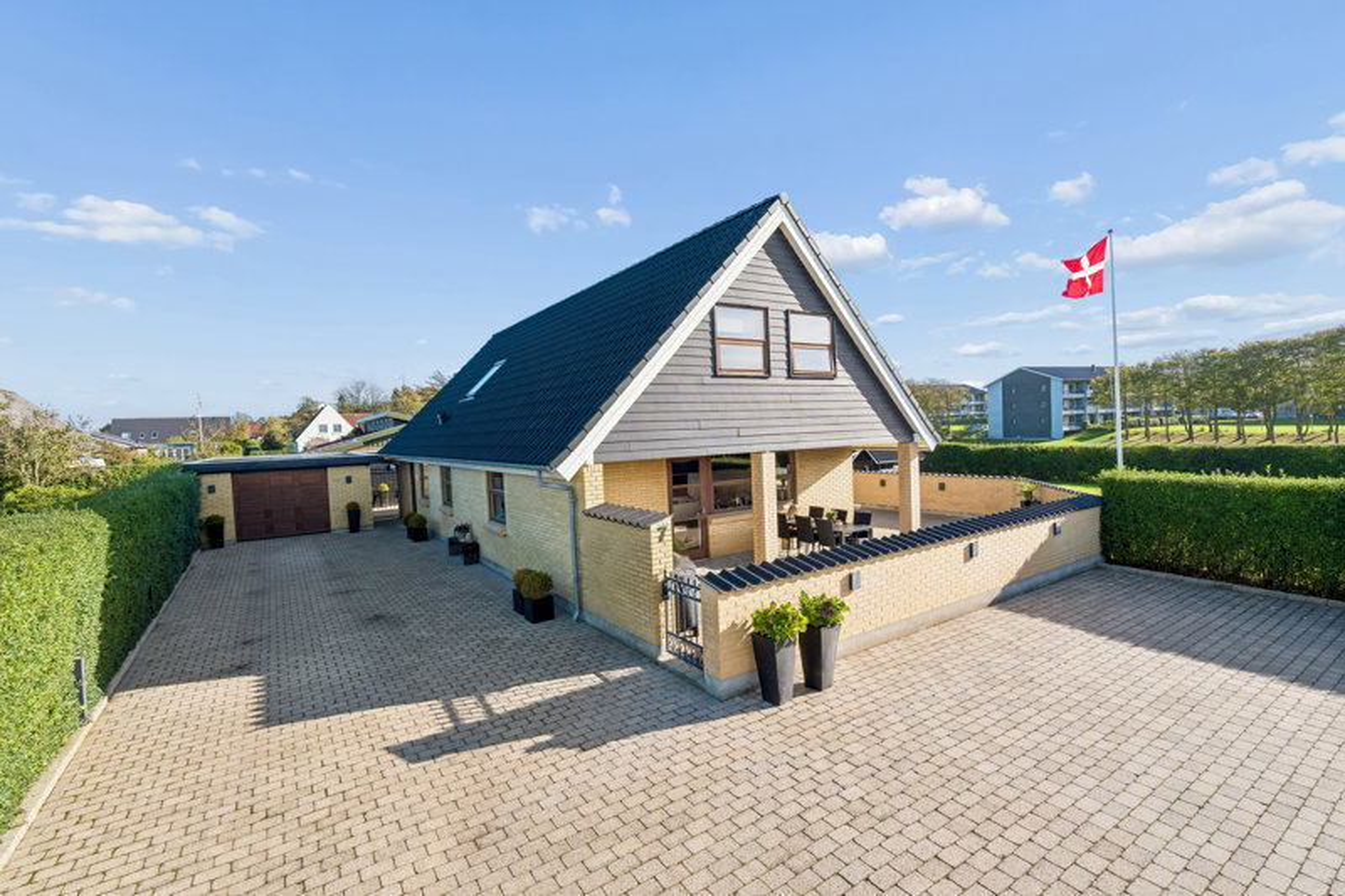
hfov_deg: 96.7
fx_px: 598
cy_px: 448
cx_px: 672
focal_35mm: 16
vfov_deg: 73.7
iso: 160
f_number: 8
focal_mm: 16
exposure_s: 1/250
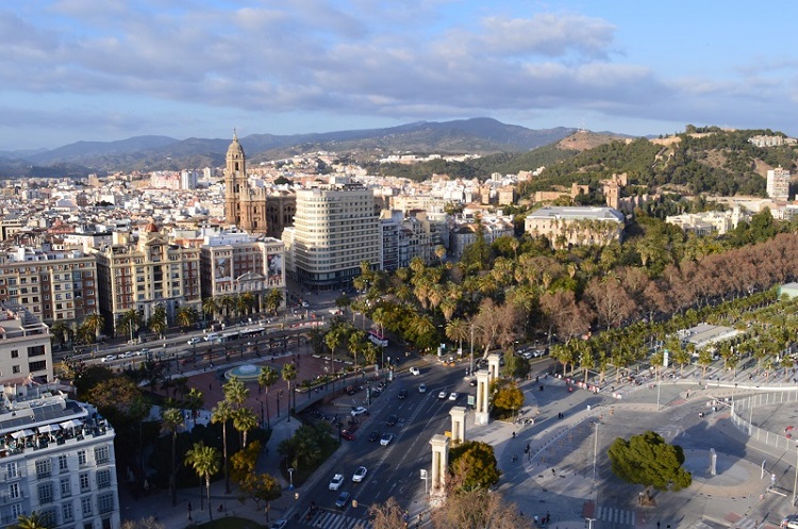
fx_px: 597
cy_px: 264
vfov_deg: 47.8
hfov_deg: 67.5
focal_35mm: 27
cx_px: 399
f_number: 10
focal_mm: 18
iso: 400
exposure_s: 1/320
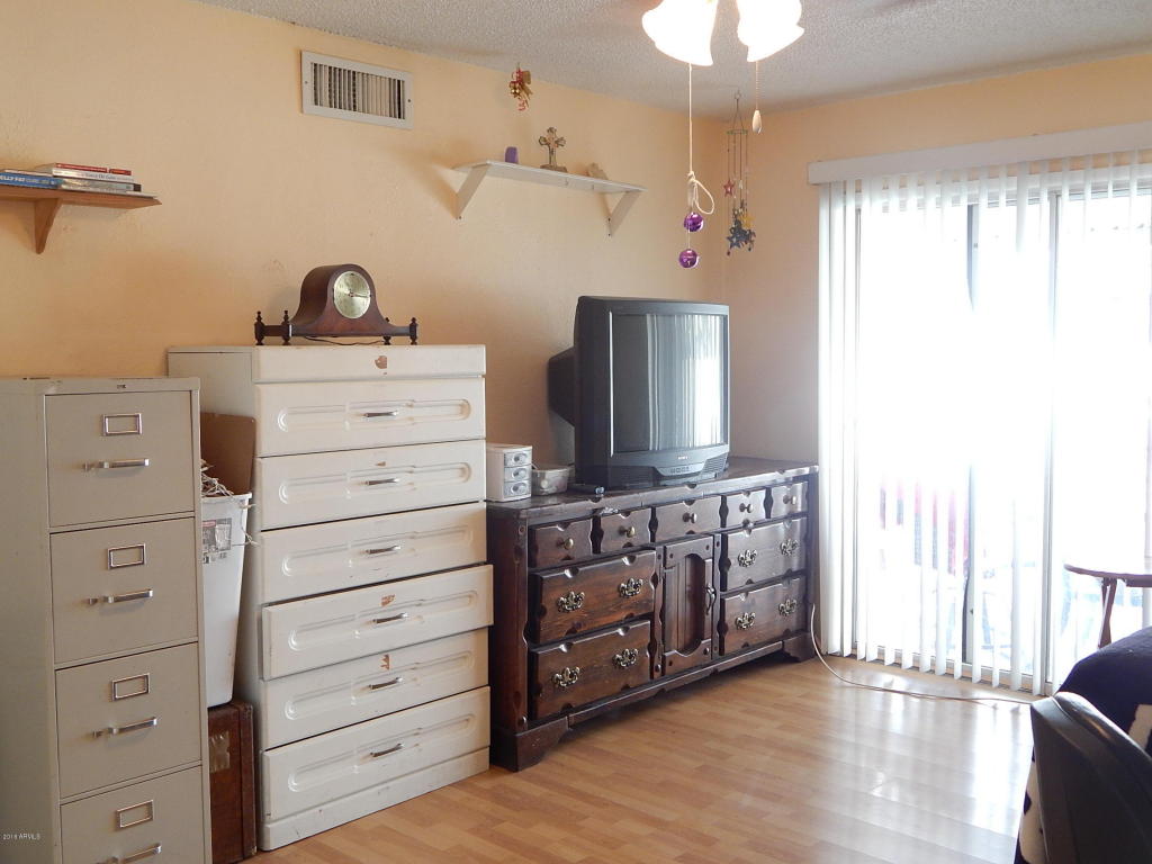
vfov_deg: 40.7
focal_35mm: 35
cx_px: 576
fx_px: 1165
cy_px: 432
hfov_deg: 52.6
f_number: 3.3
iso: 250
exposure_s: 1/30
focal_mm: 6.1
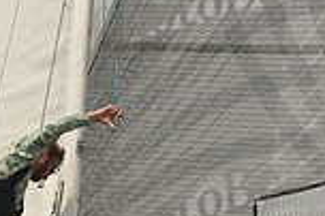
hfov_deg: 2.3
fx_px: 8269
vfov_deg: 1.5
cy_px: 335
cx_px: -21
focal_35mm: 917
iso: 250
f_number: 7.1
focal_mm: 240
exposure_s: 1/1000
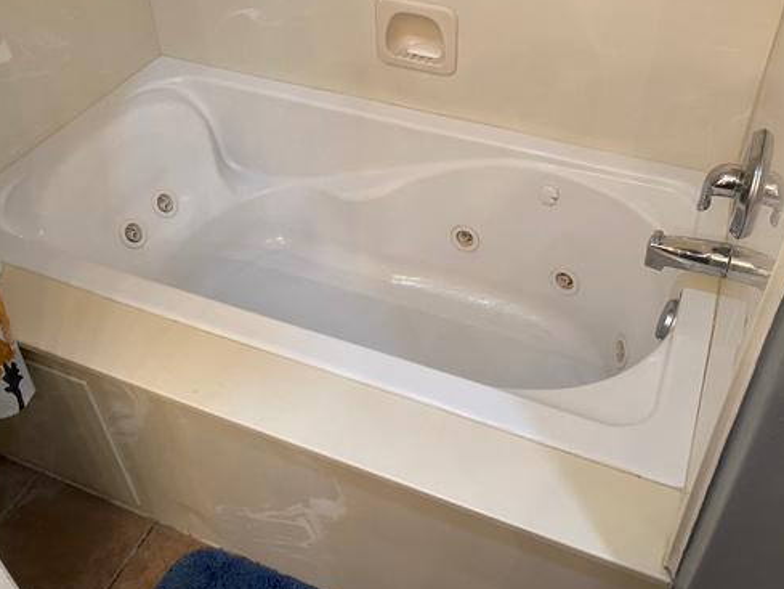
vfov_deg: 41.4
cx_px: 420
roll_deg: +0.3
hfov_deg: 53.9
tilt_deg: -38.3
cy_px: 212
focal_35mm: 34
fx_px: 770
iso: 125
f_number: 1.8
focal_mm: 4.25
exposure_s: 1/60
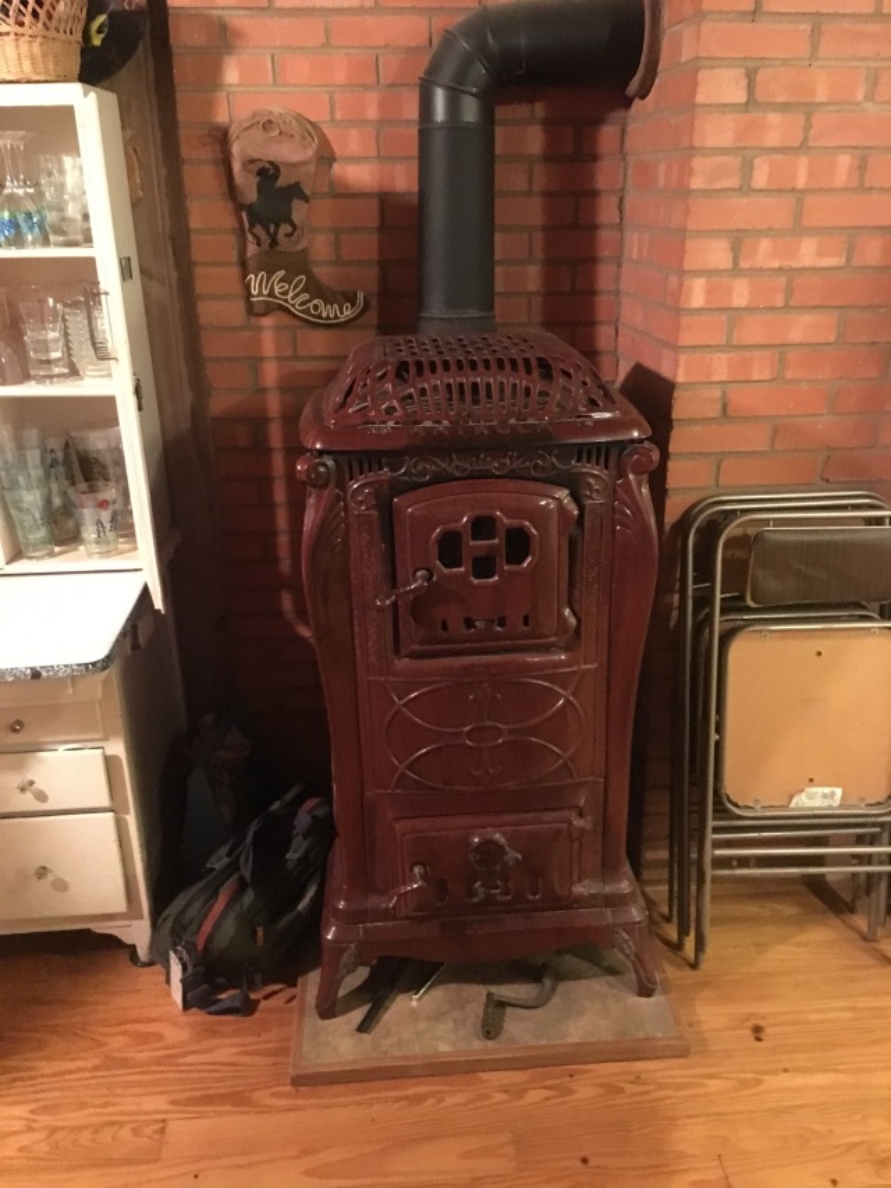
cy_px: 594
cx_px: 446
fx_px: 995
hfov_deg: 48.2
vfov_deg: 61.7
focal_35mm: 29
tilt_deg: -22.1
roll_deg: +1.6
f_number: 2.2
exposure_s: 1/15
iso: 1000
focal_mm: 4.15
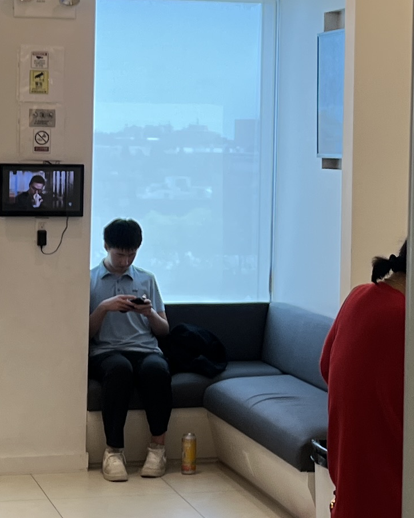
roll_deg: -0.8
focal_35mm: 113
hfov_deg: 13.6
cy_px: 120
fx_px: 1732
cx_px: 272
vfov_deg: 16.9
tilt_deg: +0.2
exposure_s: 1/120
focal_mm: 5.7
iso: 50
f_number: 1.5
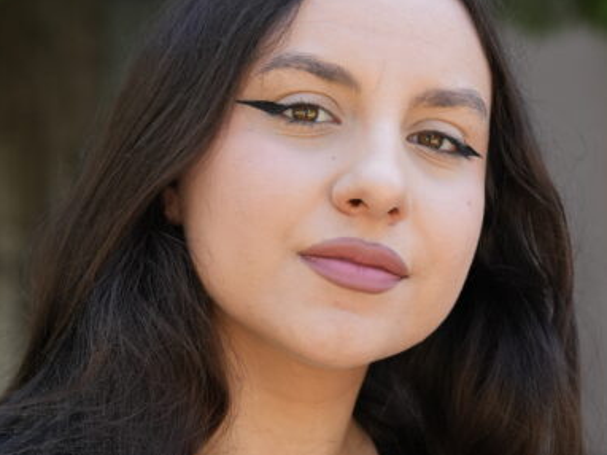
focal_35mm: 160
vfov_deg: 9.3
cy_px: 297
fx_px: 2804
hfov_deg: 12.3
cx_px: 375
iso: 640
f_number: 4
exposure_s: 1/800
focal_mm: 62
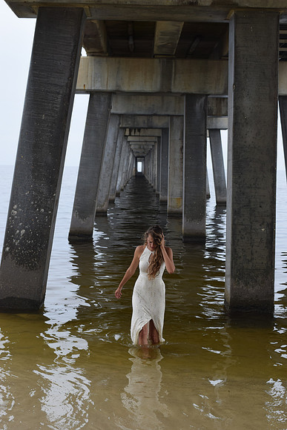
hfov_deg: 21.6
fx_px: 753
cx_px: 144
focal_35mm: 63
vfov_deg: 31.9
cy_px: 215
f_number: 8
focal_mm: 42
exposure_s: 1/250
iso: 250
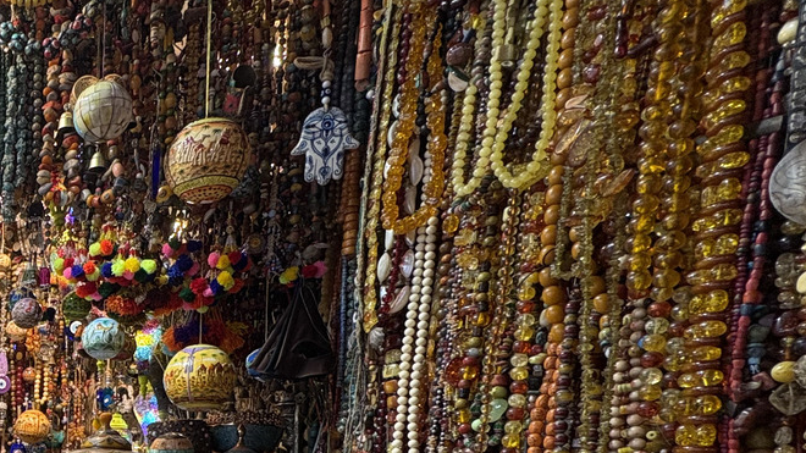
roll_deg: -0.7
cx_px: -132
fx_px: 791
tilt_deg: -0.3
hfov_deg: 40.4
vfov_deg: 28.9
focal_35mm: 37
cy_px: 499
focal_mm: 2.22
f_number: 2.2
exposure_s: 1/100
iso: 160
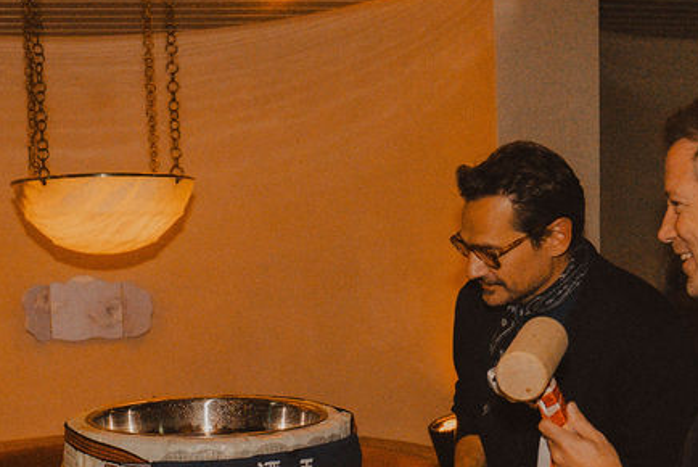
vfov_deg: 24.1
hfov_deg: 35.9
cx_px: 232
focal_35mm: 55
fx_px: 1067
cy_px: 399
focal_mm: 16
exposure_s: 1/250
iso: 6400
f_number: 2.8
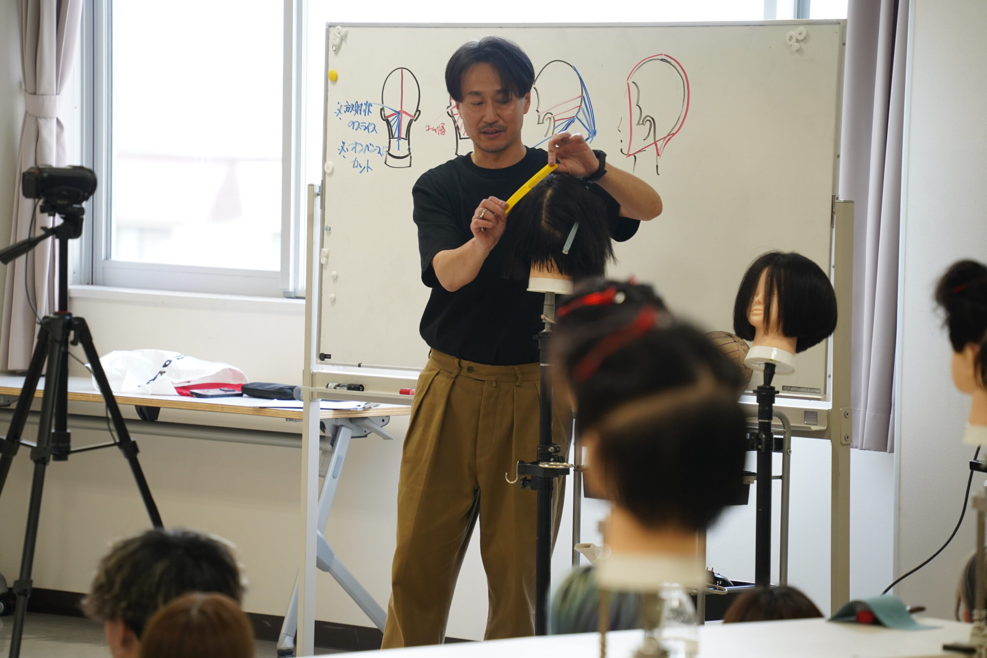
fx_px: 4716
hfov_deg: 11.9
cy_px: 329
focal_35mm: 172
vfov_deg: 8.0
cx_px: 494
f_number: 5.6
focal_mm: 172
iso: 1600
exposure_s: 1/200
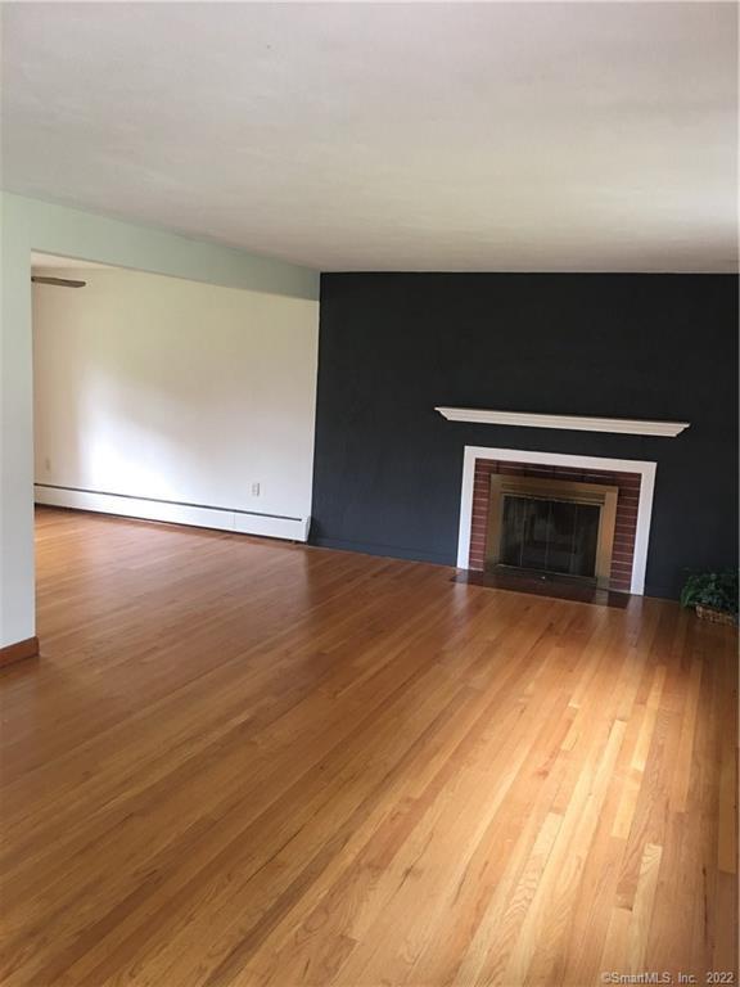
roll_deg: -3.2
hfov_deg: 48.2
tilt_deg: -7.3
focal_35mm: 29
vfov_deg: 61.7
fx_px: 827
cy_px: 494
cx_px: 370
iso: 64
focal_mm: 4.15
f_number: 2.2
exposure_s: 1/15
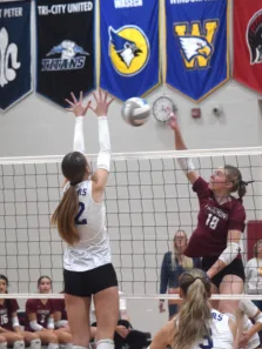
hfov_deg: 6.9
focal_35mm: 214
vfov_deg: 9.2
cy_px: 174
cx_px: 127
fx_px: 2158
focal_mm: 98
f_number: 4.5
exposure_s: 1/400
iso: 3200
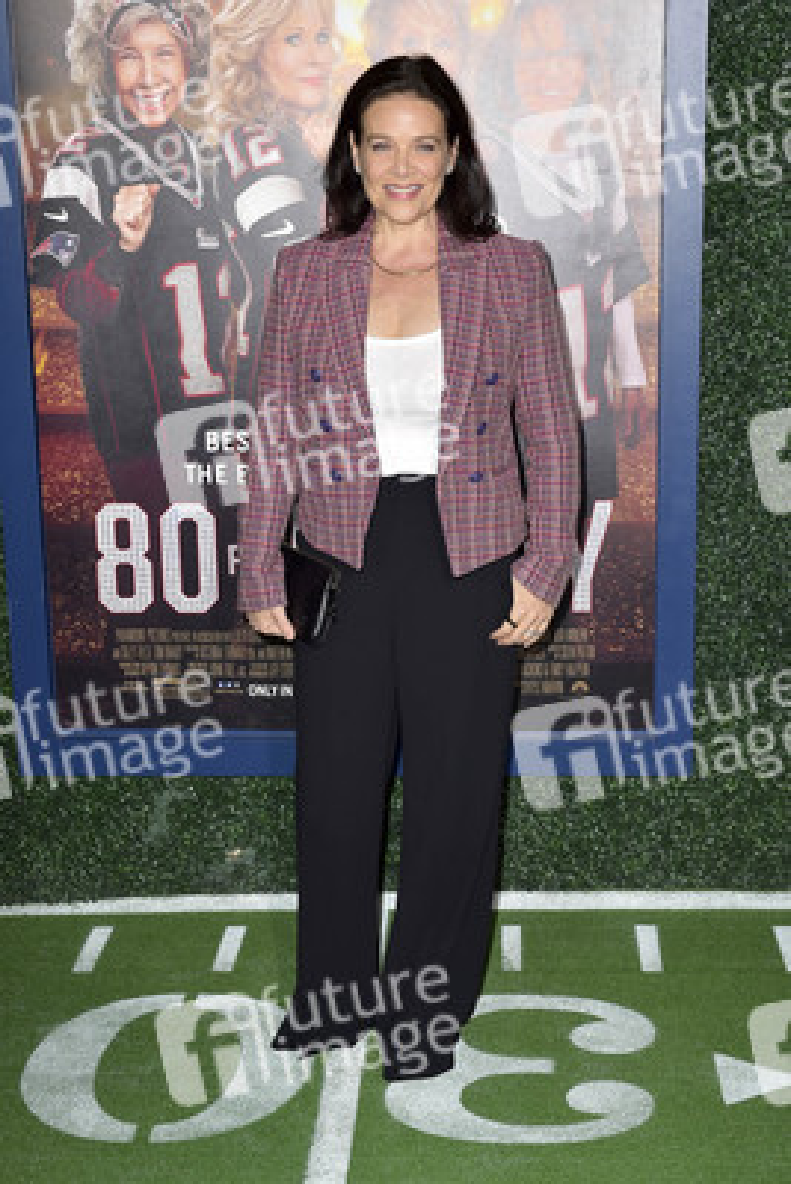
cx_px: 396
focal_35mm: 45
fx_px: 1482
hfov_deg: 29.9
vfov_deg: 43.6
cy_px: 592
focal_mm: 45
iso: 400
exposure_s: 1/250
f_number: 6.3
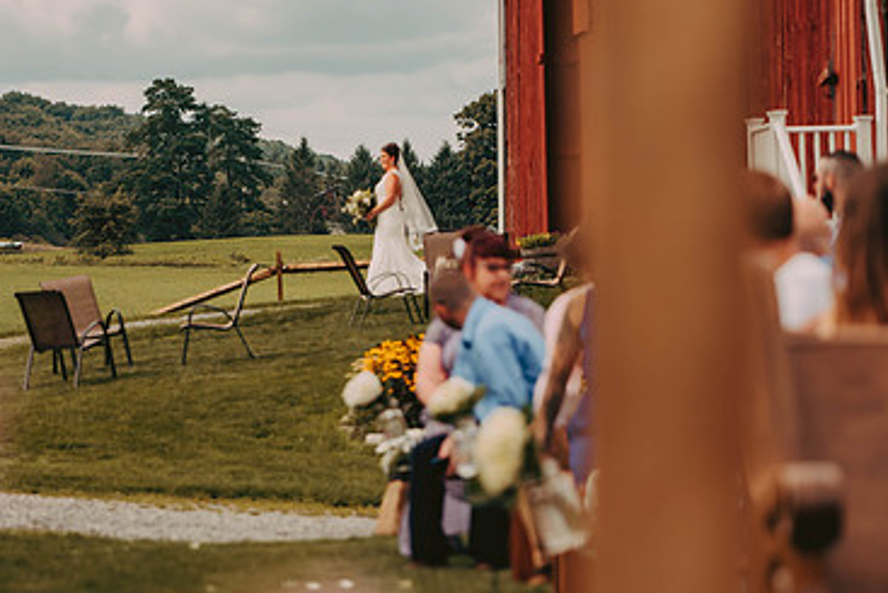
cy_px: 229
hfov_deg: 12.4
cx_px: 373
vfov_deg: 8.3
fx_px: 4096
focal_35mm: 166
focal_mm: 105
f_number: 2.8
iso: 200
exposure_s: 1/2500
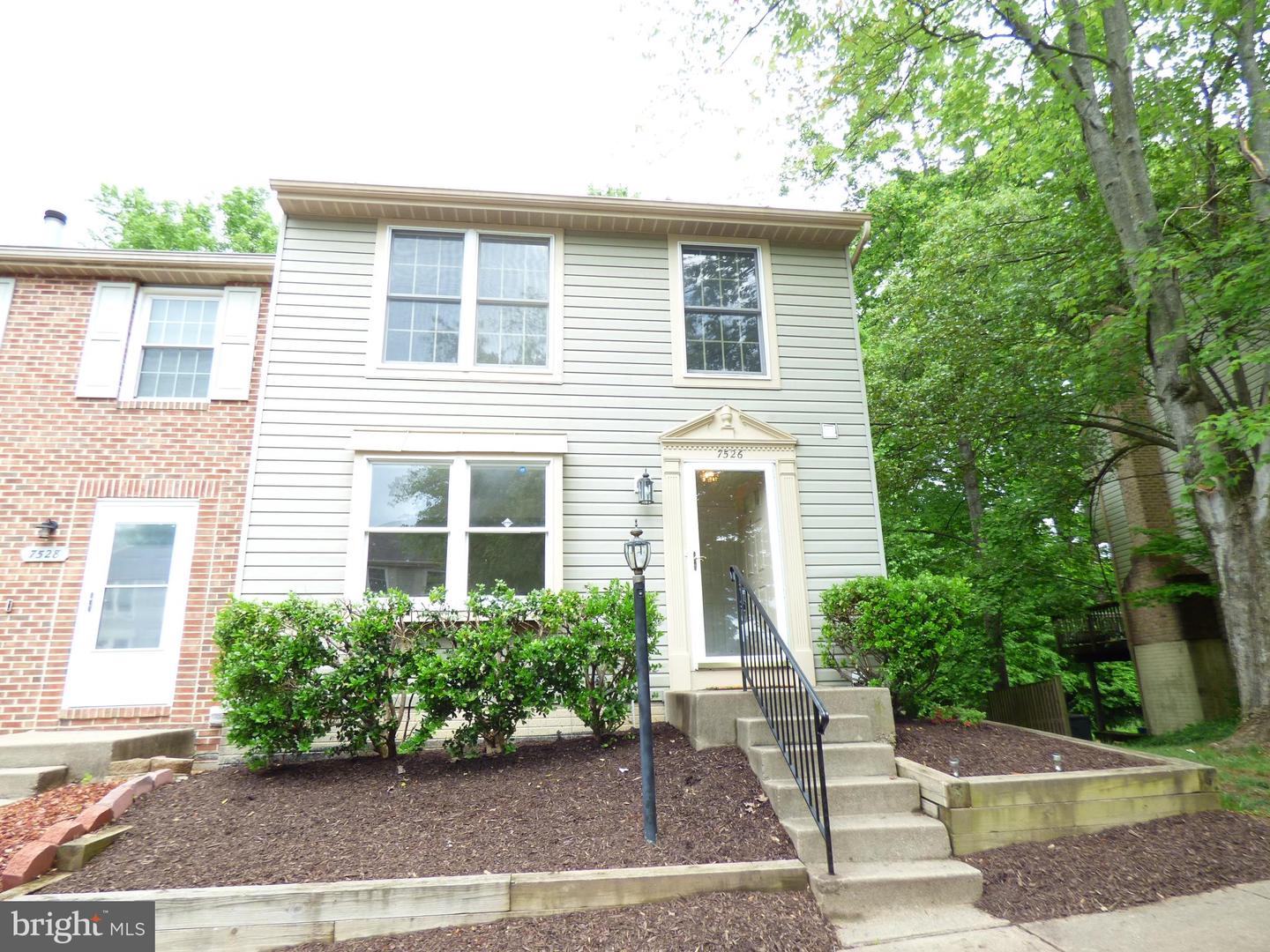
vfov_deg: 66.0
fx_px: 734
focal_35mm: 20
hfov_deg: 81.7
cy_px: 476
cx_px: 635
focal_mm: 3.58
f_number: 2.8
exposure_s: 1/160
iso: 100
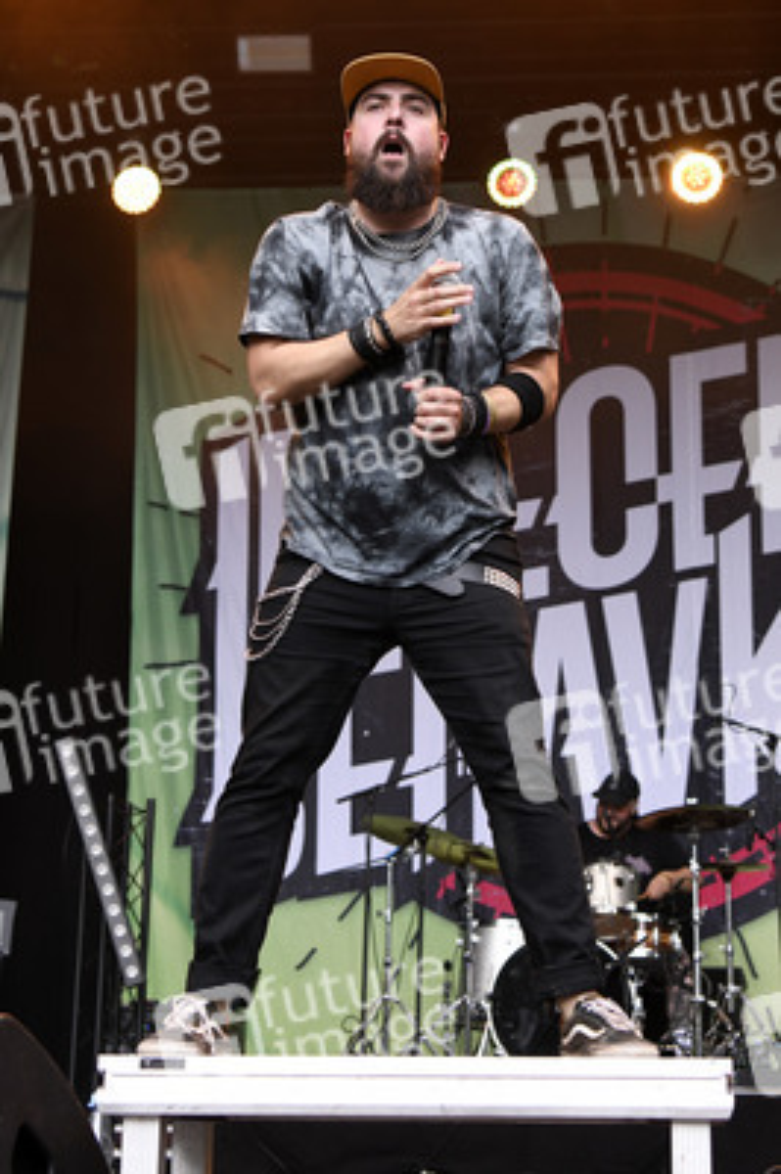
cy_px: 587
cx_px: 390
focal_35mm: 40
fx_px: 1304
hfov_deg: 33.3
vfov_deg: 48.5
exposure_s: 1/640
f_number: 3.5
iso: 800
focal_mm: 40
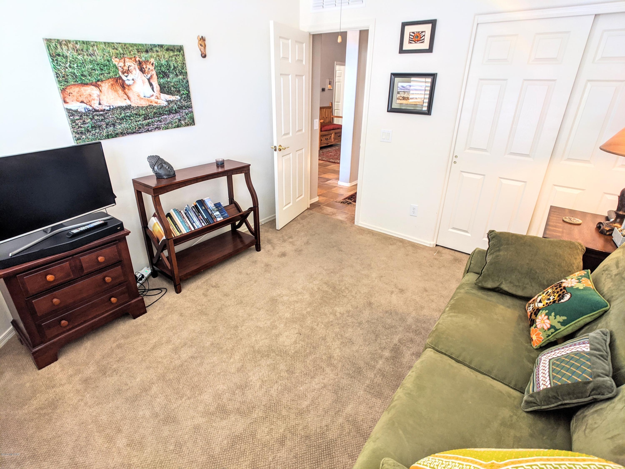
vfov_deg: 51.4
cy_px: 234
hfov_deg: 65.3
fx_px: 487
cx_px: 312
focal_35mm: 27
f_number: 1.73
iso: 64
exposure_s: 1/37.2
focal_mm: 4.38
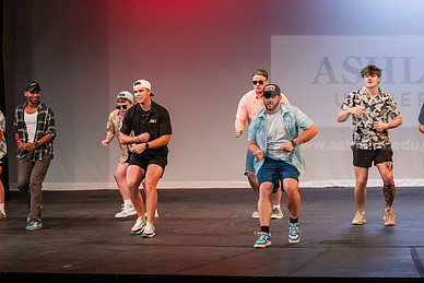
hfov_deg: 18.2
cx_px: 238
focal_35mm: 112
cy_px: 168
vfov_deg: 12.2
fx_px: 1320
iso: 4000
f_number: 3.2
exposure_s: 1/250
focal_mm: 75
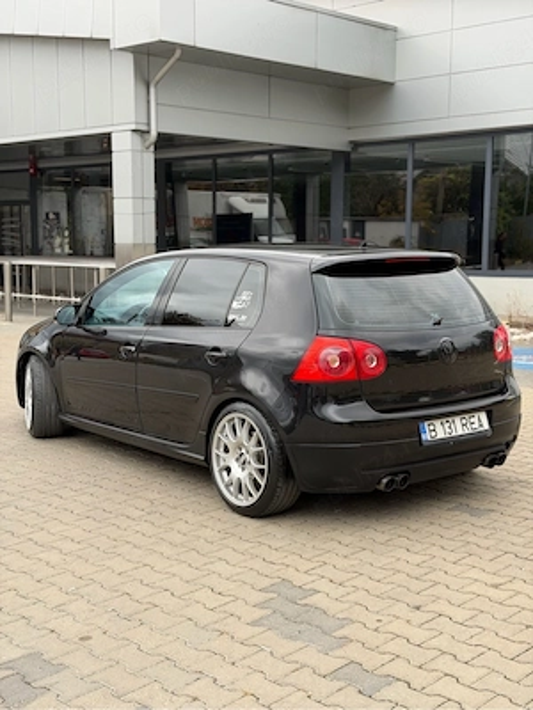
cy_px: 355
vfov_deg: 39.7
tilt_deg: -7.3
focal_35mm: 48
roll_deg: -0.8
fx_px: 985
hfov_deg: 30.3
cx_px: 266
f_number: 1.78
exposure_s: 1/261
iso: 64
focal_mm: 6.76
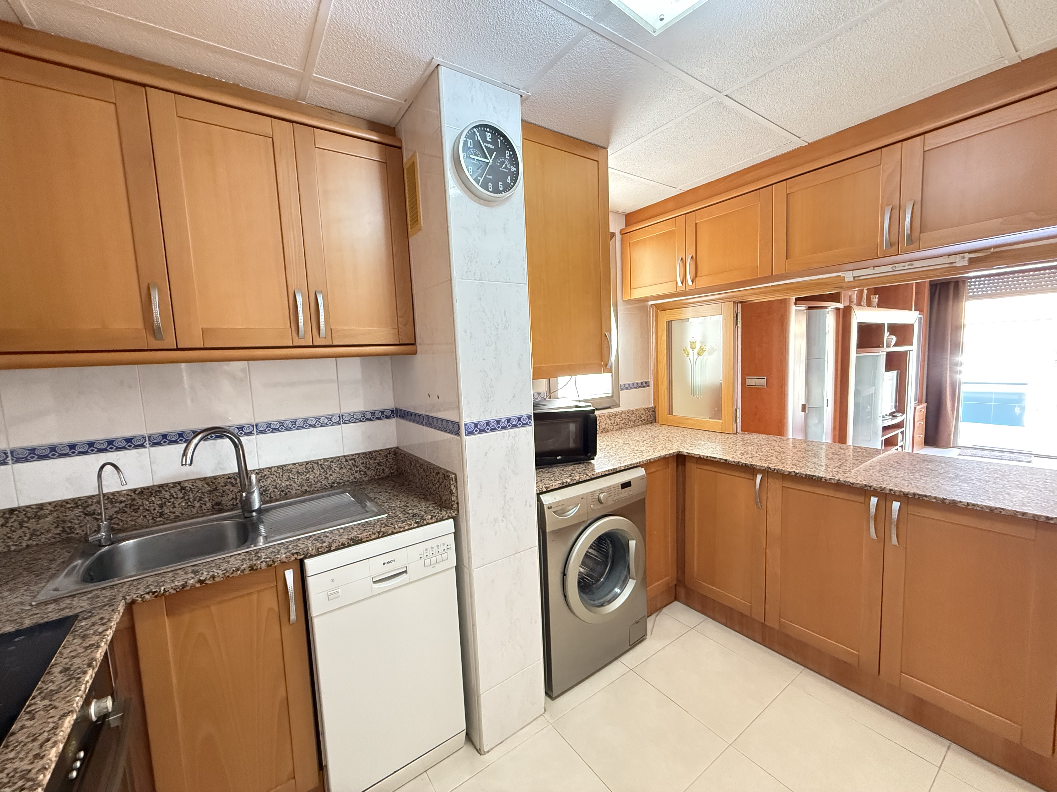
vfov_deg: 85.7
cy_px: 396
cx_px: 528
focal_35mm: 14
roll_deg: +2.7
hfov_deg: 102.1
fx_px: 427
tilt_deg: -5.5
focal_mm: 2.22
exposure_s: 1/60
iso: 800
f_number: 2.2
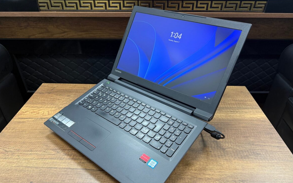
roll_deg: -0.3
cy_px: 103
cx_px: 147
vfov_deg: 47.5
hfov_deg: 70.4
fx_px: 208
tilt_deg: -33.9
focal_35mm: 26
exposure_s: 1/50
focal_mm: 6.76
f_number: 1.78
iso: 200
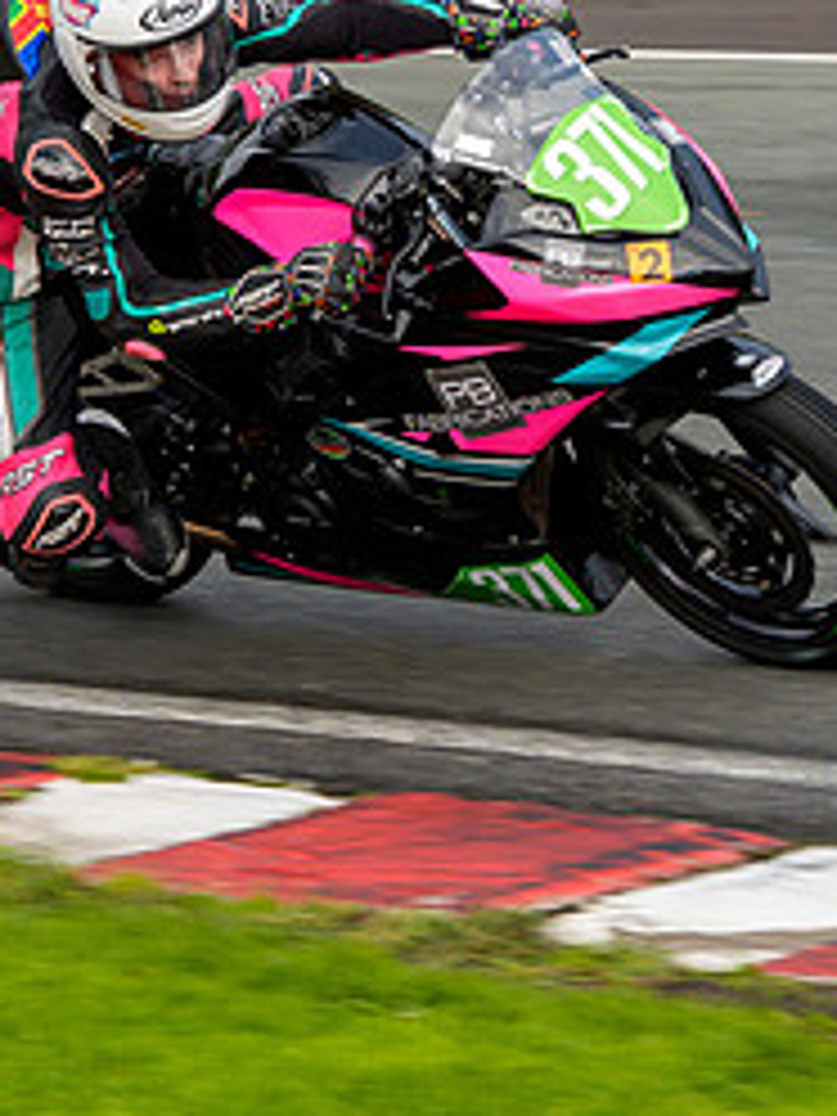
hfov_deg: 5.7
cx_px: 130
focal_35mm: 261
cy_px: 254
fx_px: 8414
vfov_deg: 7.6
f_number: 8
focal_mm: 95
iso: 250
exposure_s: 1/320
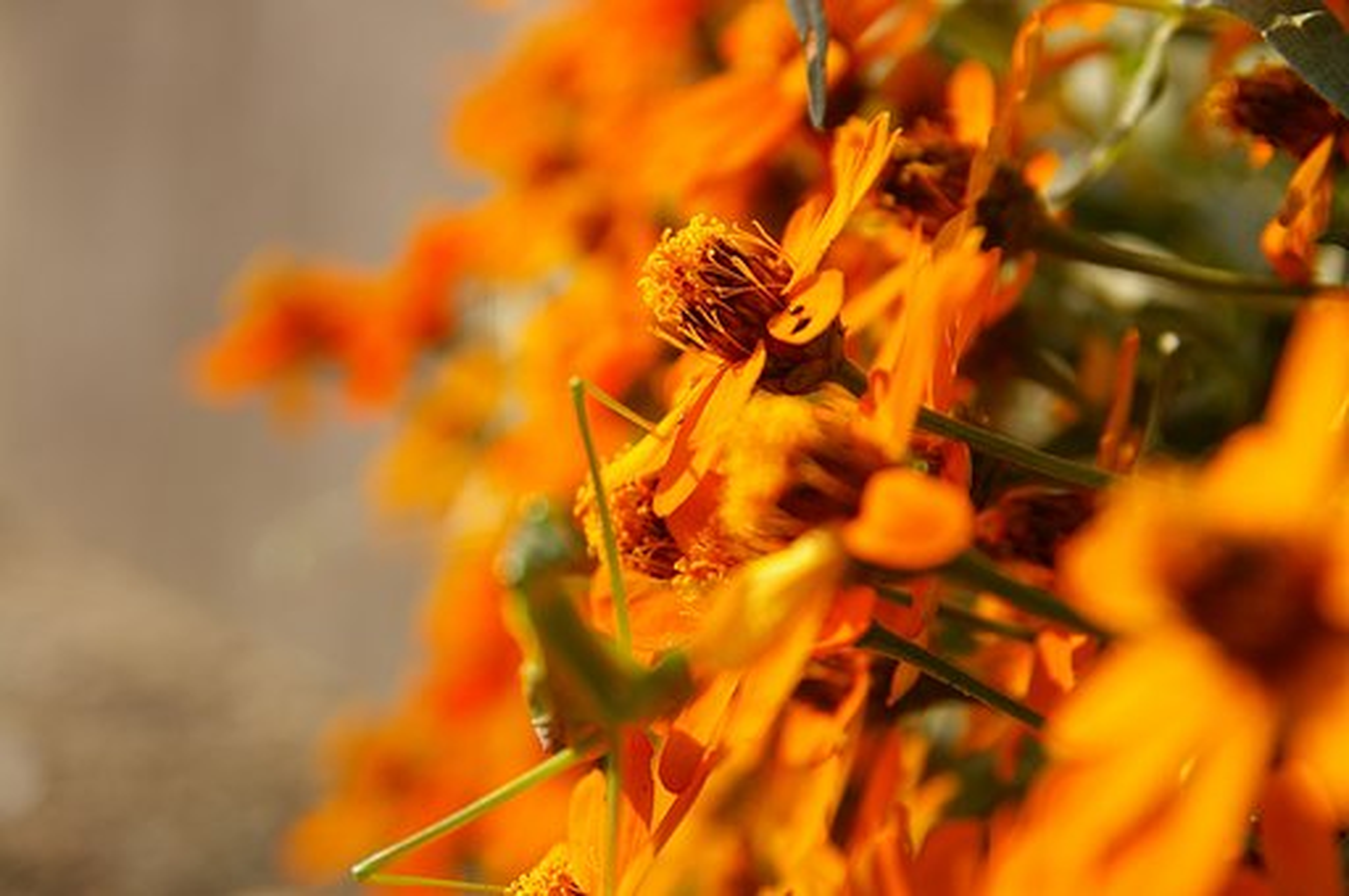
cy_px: 448
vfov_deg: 13.0
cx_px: 674
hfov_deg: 19.5
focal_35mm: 105
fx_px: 3930
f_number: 6.3
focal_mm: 70
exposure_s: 1/800
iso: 200
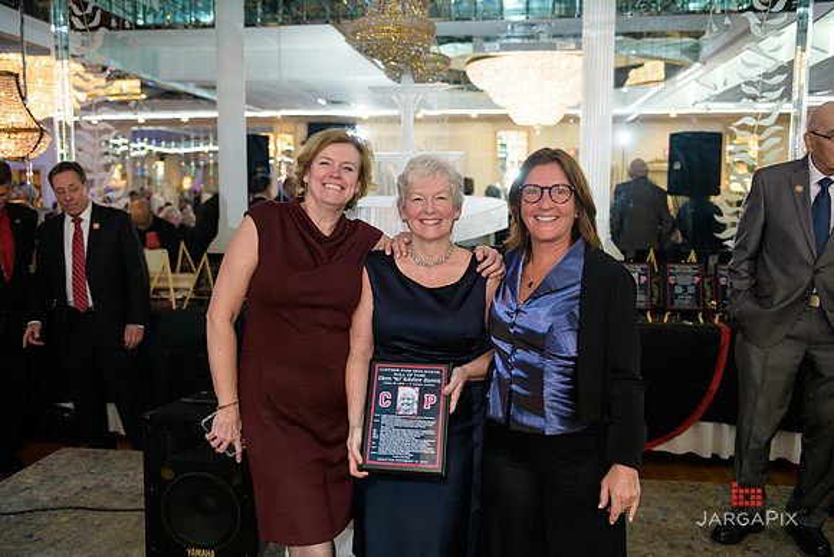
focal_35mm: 34
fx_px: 788
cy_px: 278
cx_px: 417
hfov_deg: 55.8
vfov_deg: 38.9
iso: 1000
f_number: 3.2
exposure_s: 1/125
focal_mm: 34
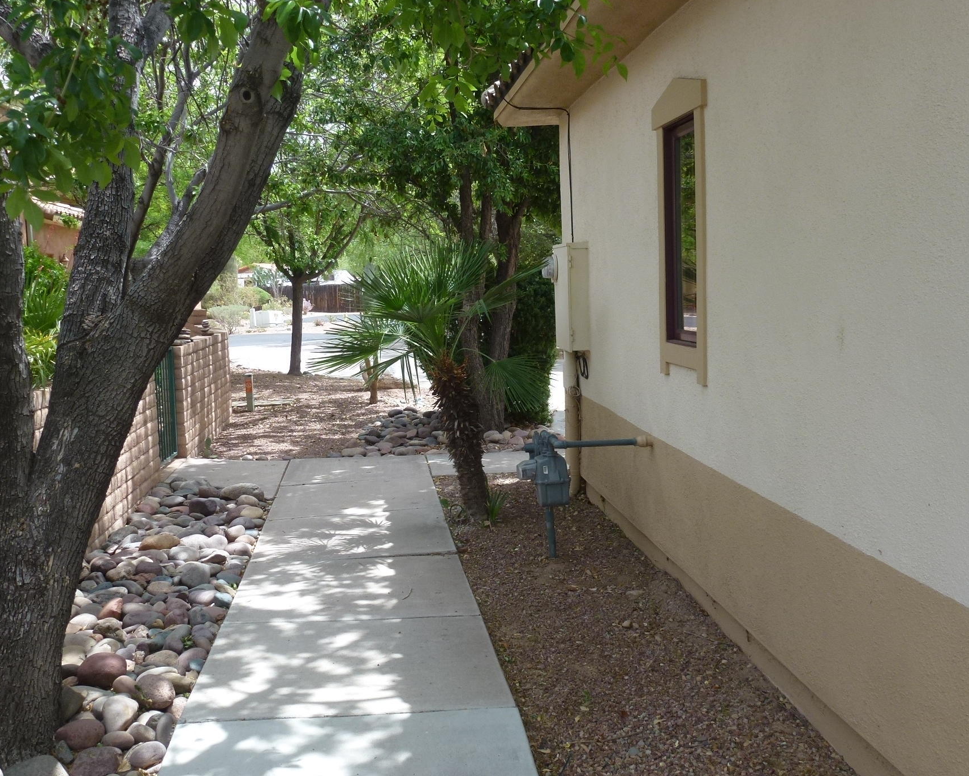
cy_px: 391
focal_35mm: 35
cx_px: 449
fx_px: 1004
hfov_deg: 51.5
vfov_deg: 42.2
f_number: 3.5
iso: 100
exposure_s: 1/320
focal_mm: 5.4
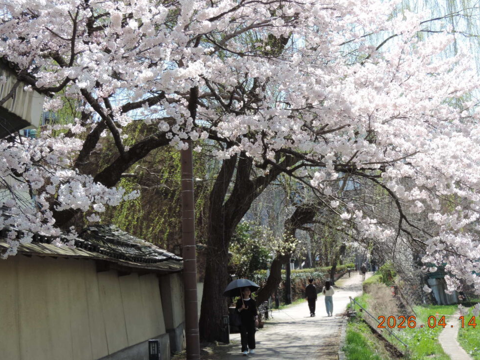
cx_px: 251
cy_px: 174
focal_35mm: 63
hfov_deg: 30.7
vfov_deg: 23.3
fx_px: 873
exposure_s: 1/320
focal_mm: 10.7
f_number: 3.7
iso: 80
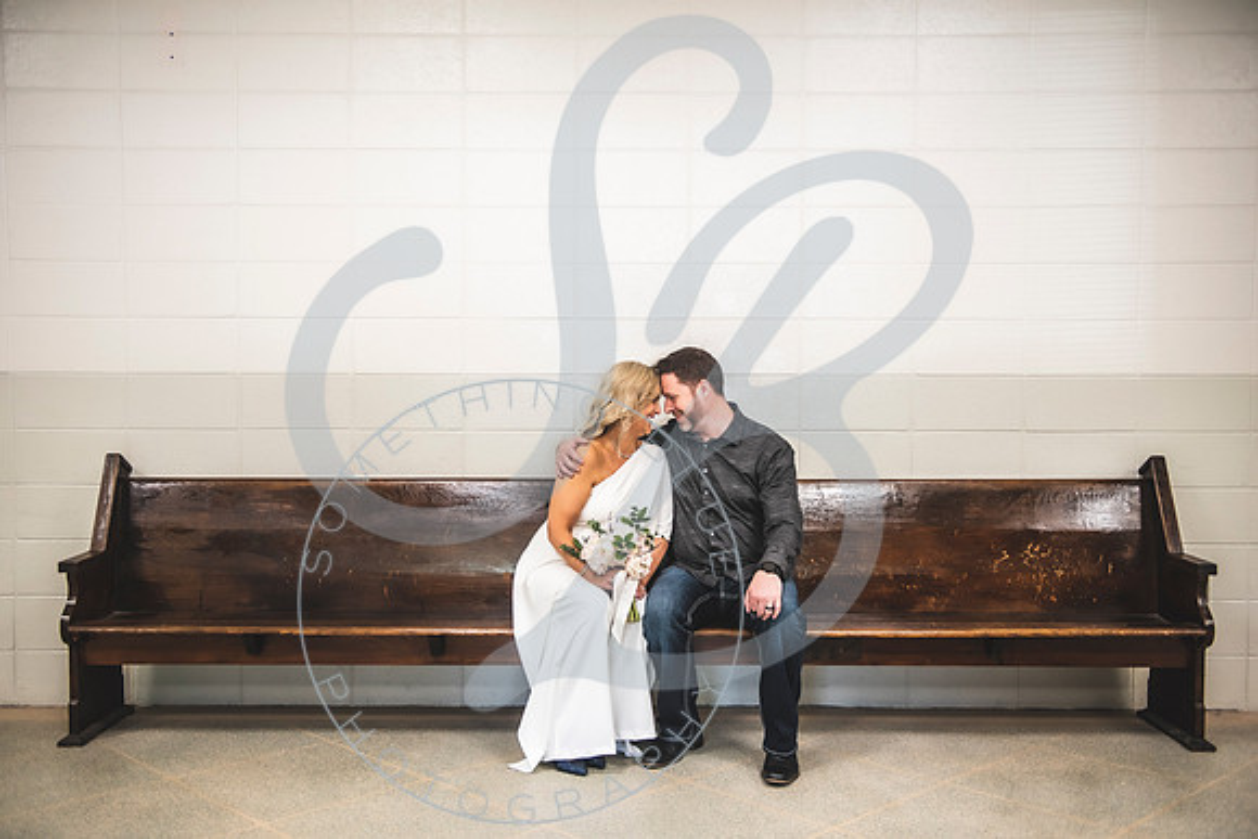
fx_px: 1255
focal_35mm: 36
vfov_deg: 37.0
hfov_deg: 53.2
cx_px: 620
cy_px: 419
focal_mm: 35
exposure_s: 1/160
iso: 500
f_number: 2.8
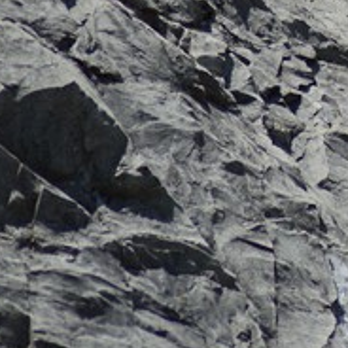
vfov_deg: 1.5
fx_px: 13740
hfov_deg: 1.4
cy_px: -164
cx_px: 760
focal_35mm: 1208
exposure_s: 1/1000
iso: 110
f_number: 4.5
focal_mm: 170
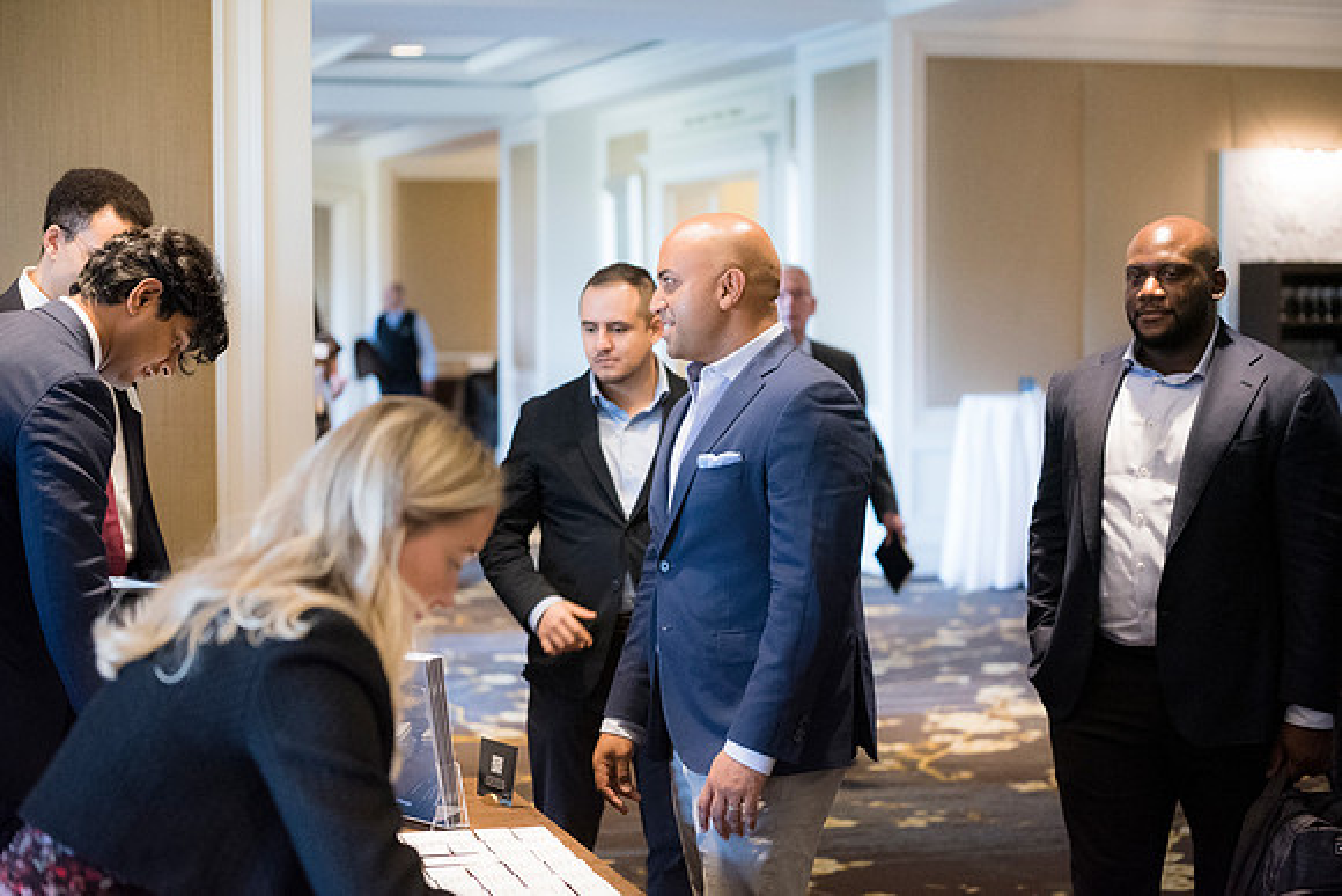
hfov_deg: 28.8
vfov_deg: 19.5
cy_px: 448
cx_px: 671
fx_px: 2610
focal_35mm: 70
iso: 6400
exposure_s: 1/125
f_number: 2.8
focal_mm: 70
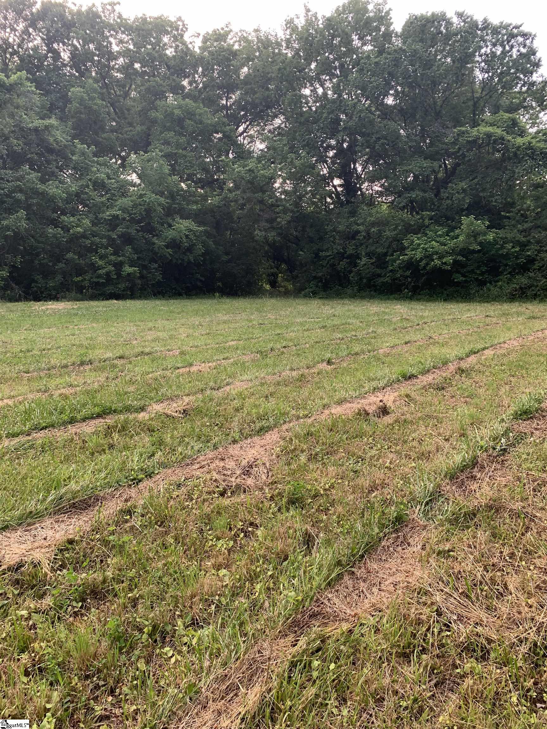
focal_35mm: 26
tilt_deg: -8.3
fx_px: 548
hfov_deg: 53.1
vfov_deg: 67.3
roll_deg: +0.2
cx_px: 274
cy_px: 364
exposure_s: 1/121
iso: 50
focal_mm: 4.25
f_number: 1.8
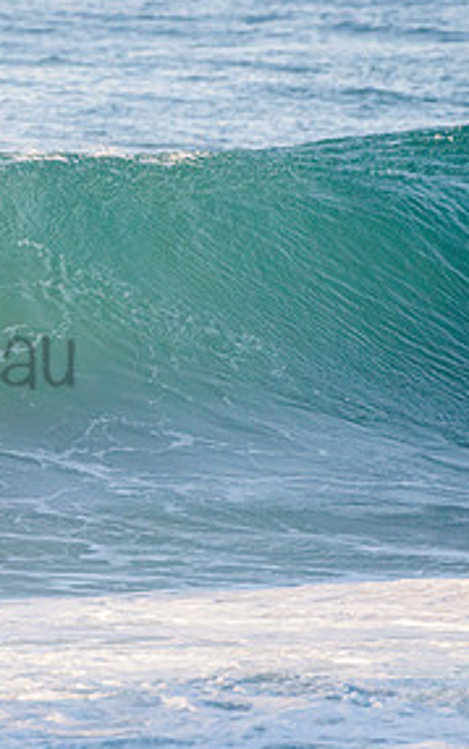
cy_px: 326
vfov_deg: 2.0
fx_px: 21084
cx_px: -202
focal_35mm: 1032
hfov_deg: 1.3
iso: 450
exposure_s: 1/1600
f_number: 5.6
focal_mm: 500
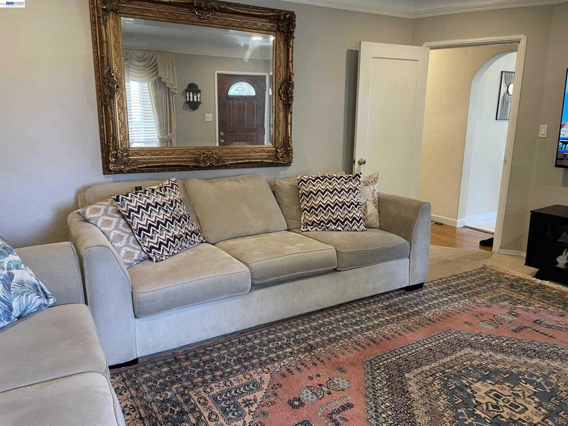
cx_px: 284
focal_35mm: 26
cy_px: 213
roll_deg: +0.0
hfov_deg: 67.3
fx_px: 427
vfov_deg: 53.1
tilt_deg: -12.2
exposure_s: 1/60
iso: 125
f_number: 1.6
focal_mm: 4.2
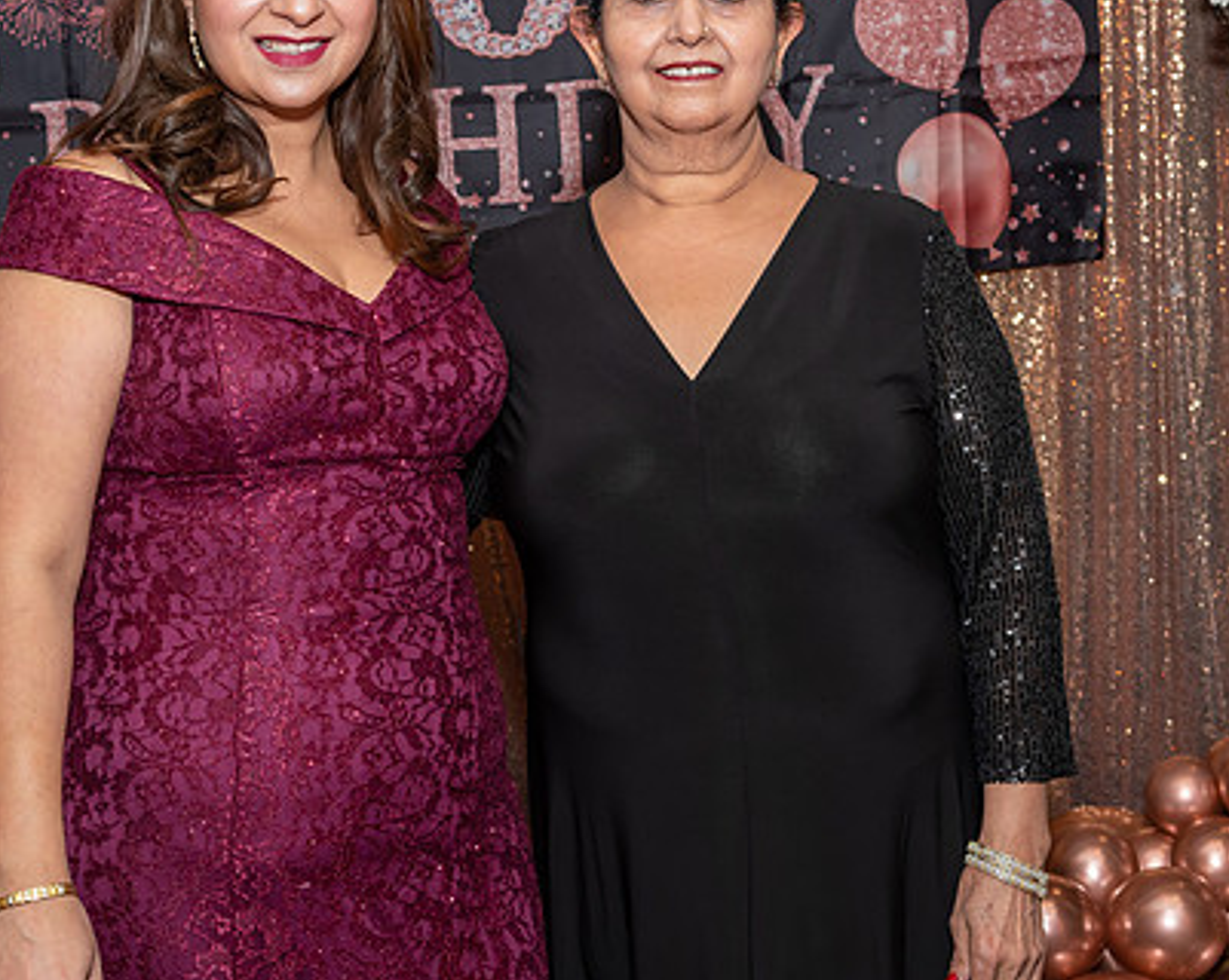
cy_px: 304
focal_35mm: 72
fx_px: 2616
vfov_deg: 21.1
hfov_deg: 26.4
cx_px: 495
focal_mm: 30
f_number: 5.6
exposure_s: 1/250
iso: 400
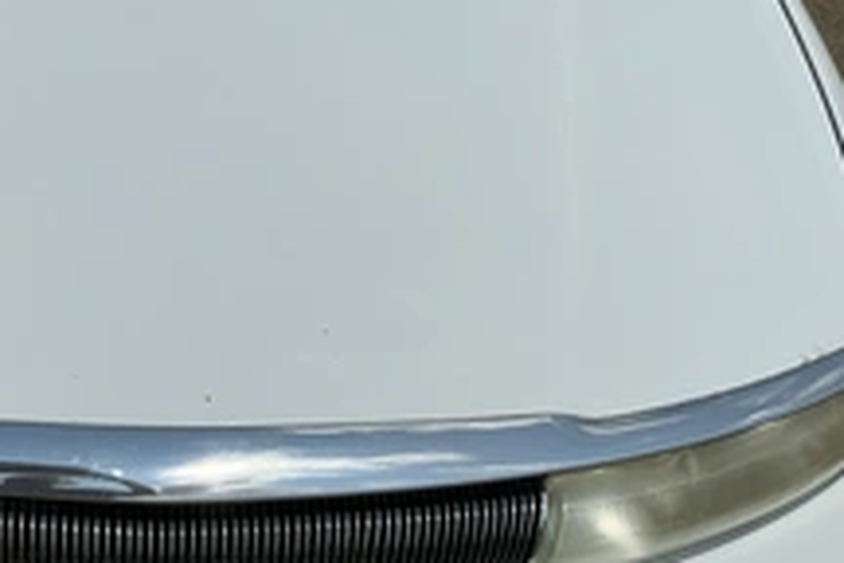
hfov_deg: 35.6
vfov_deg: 24.2
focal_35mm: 54
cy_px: 31
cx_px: 156
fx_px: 1266
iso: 25
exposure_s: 1/6536
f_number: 1.8
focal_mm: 3
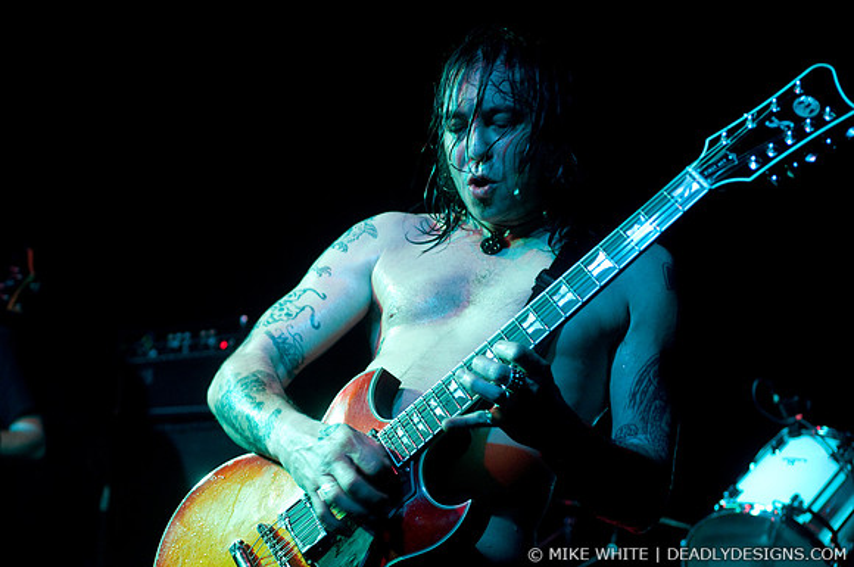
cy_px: 284
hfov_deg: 33.4
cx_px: 427
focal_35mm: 60
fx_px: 1421
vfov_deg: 22.6
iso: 1250
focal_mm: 40
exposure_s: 1/80
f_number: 2.8
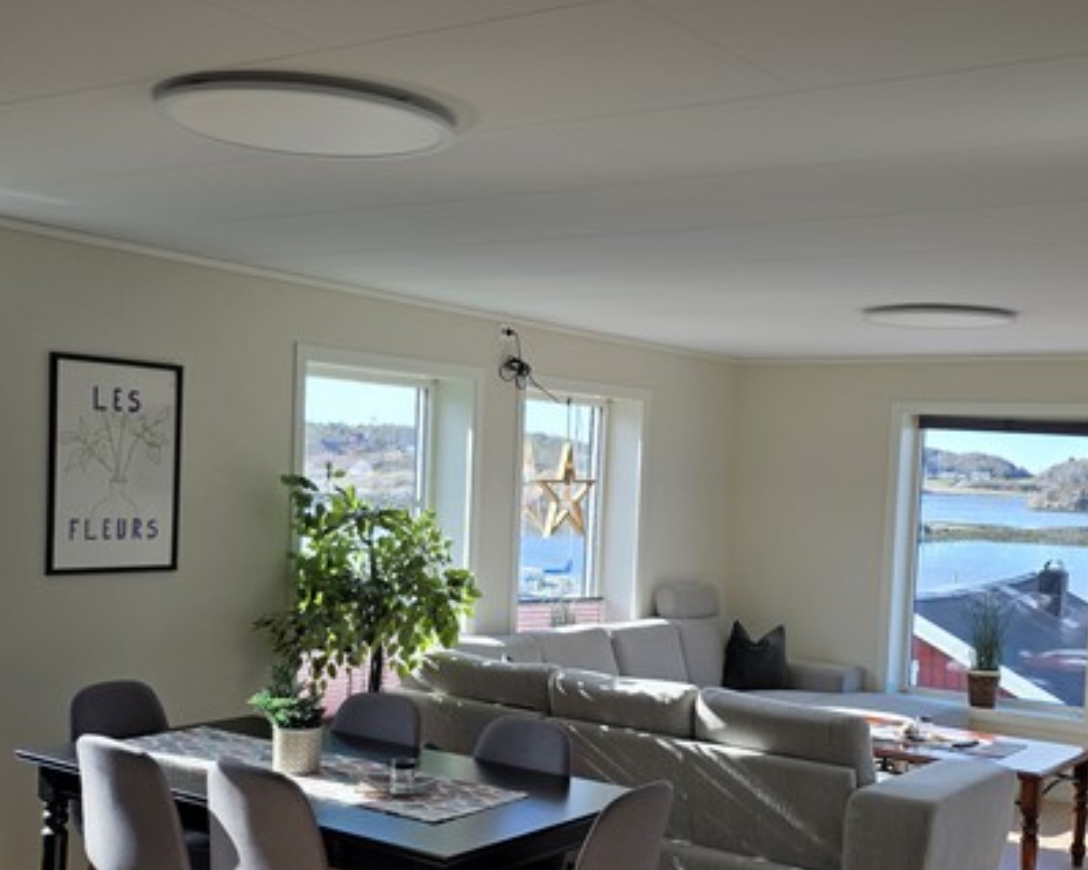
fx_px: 1449
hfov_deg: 41.2
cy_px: 581
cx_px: 556
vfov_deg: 33.1
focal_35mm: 45
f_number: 1.7
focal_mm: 6.3
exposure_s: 1/1580
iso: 80
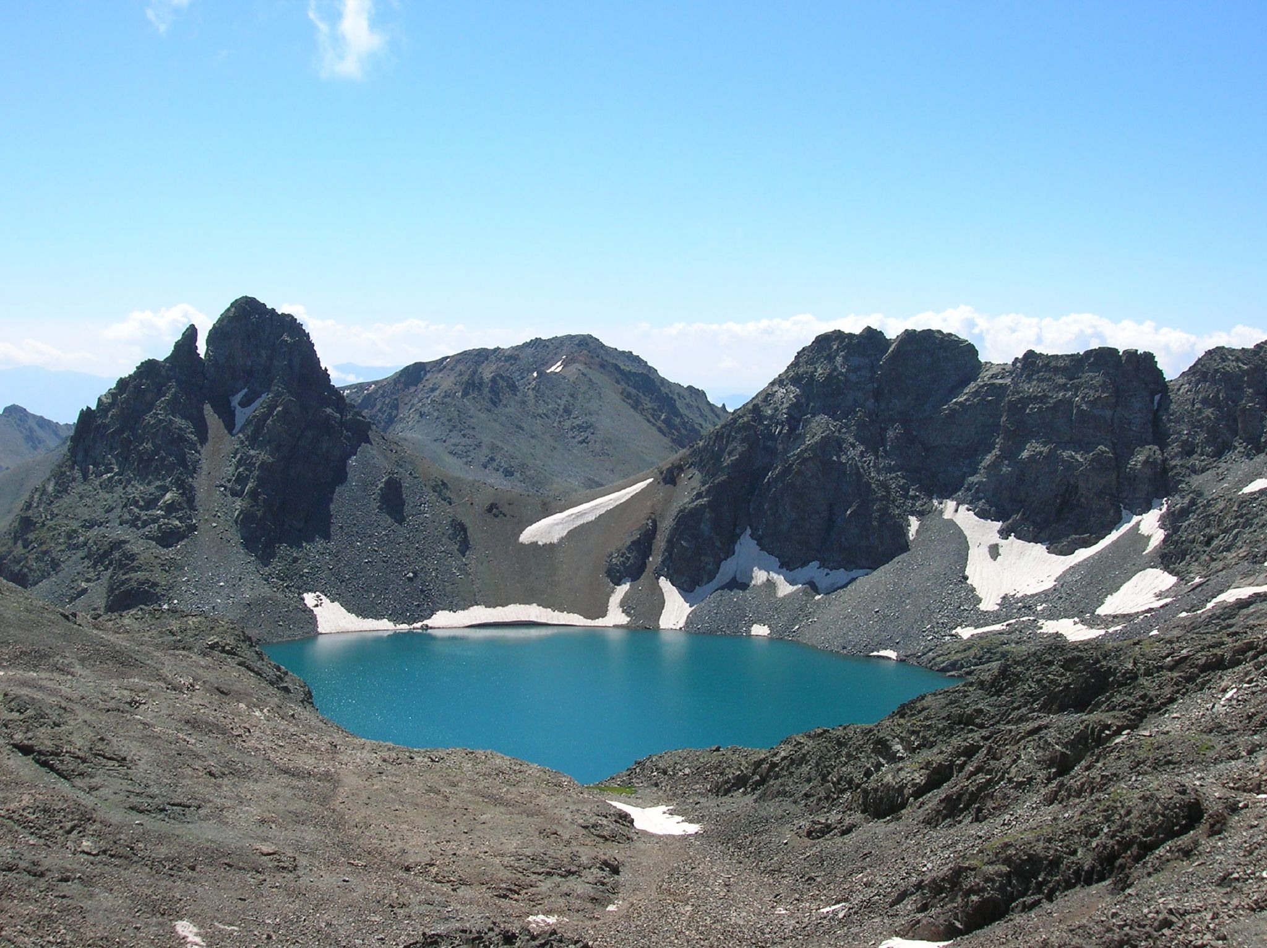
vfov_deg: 31.5
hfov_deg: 41.3
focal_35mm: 46
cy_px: 474
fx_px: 1682
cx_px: 634
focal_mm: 7.7
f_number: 5.4
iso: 50
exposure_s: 1/312
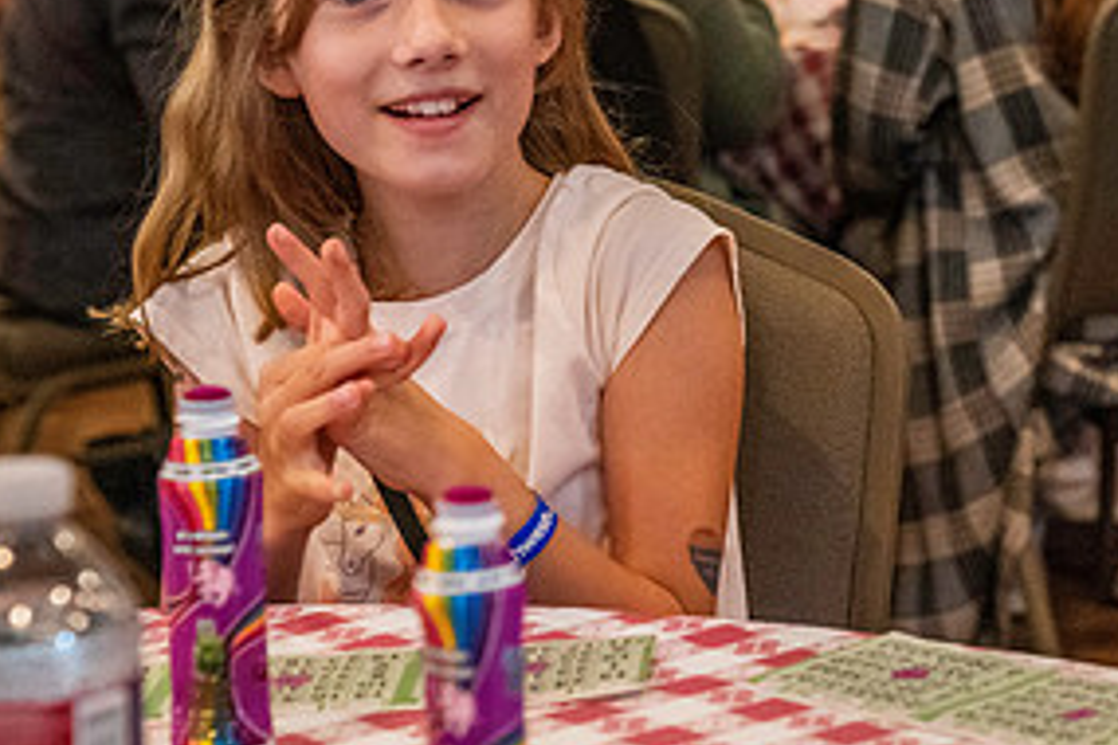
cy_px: 293
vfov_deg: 11.6
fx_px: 3664
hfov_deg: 16.8
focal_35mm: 118
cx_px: 1244
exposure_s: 1/200
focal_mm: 51
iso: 12800
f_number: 4
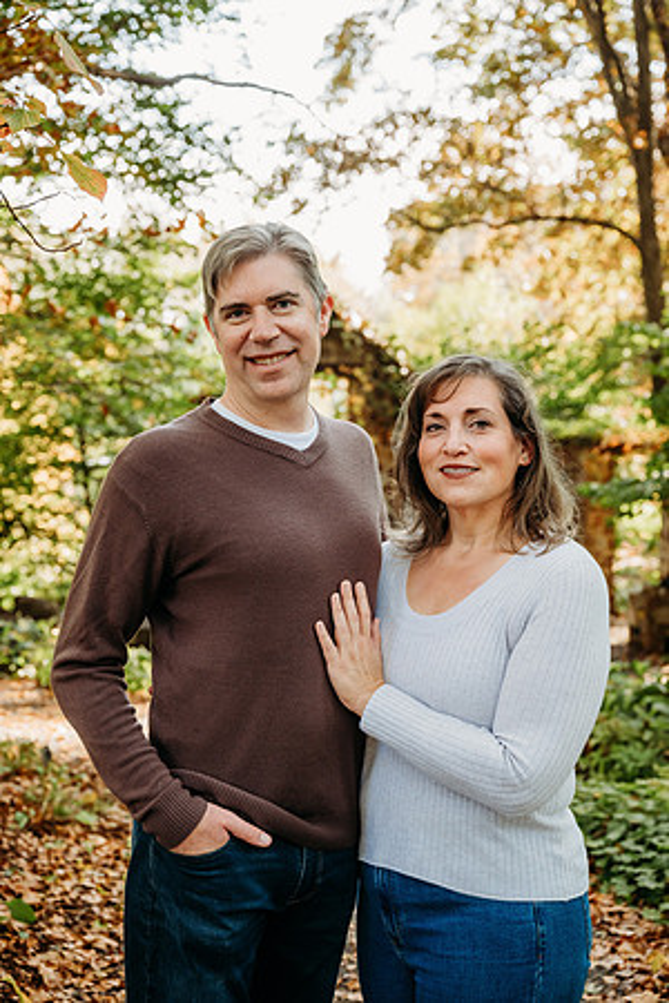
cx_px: 334
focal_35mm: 54
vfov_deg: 36.9
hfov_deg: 25.1
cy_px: 502
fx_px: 1505
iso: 500
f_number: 4.5
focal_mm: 54
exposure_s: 1/320
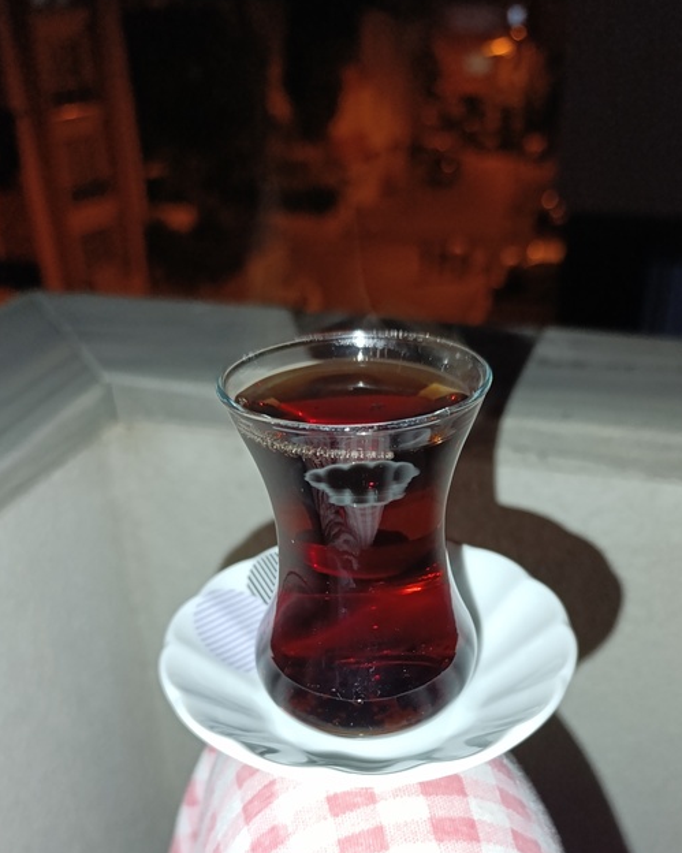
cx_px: 381
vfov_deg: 52.7
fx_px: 833
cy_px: 597
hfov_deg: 44.5
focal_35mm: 33
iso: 1250
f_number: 1.6
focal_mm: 6.14
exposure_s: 1/100
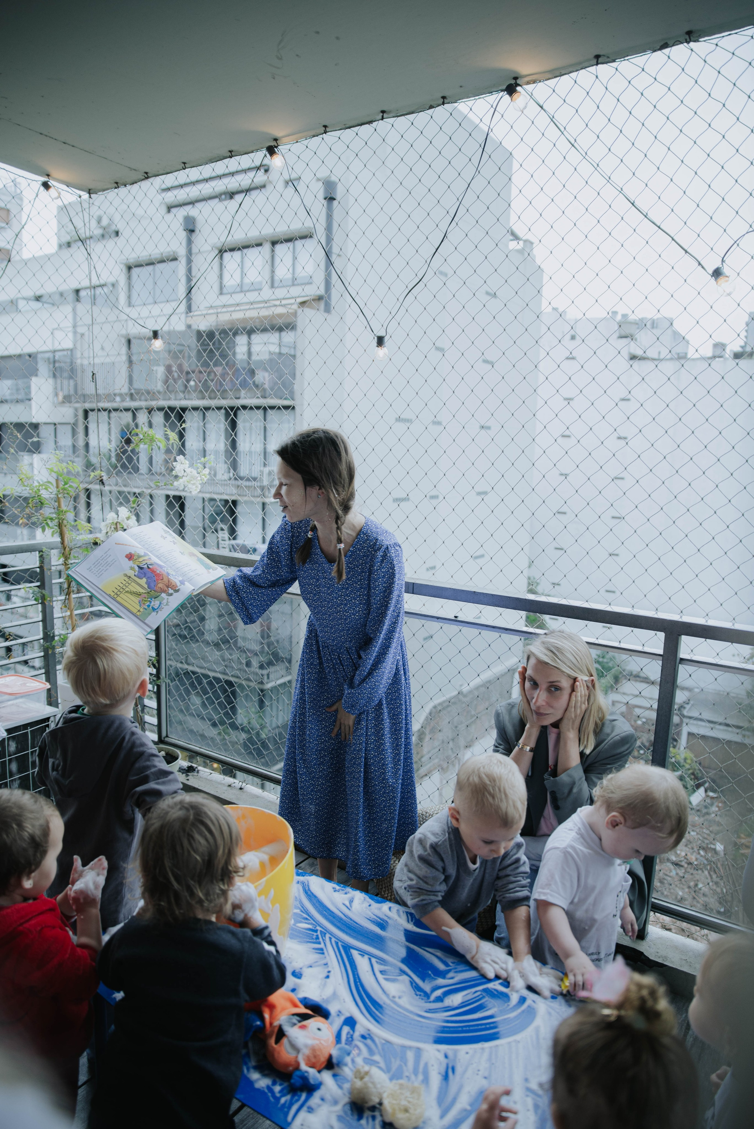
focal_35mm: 24
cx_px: 377
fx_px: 753
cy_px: 564
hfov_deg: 53.2
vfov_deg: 73.7
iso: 200
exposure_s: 1/160
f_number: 2.8
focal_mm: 24
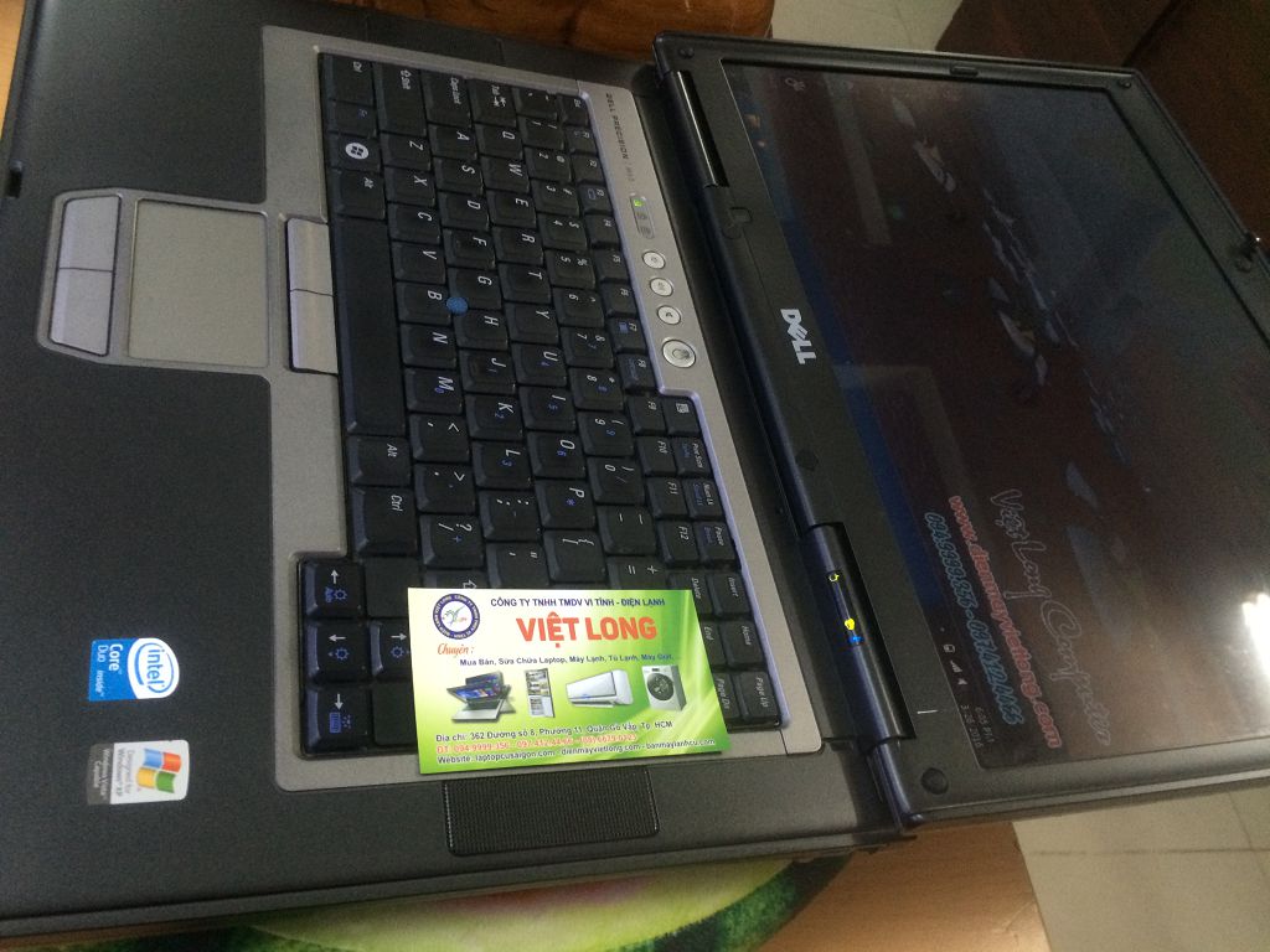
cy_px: 476
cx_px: 635
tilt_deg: -49.6
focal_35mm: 29
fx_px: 1064
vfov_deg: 48.2
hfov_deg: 61.7
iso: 320
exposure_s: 1/33
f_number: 2.2
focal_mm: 4.15
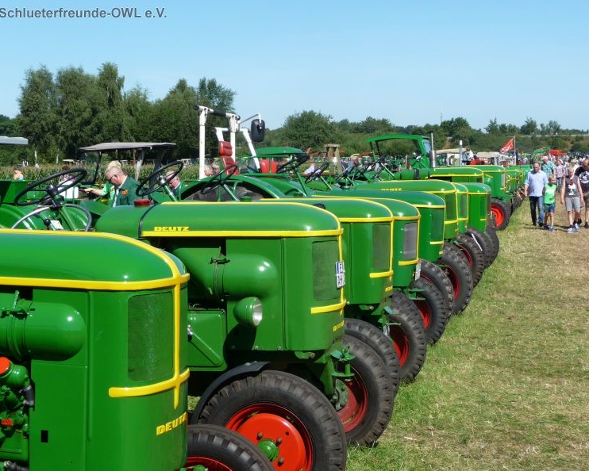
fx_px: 1064
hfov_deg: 30.9
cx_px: 307
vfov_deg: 25.0
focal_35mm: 61
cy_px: 236
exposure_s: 1/640
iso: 100
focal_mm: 9.8
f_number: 4.4
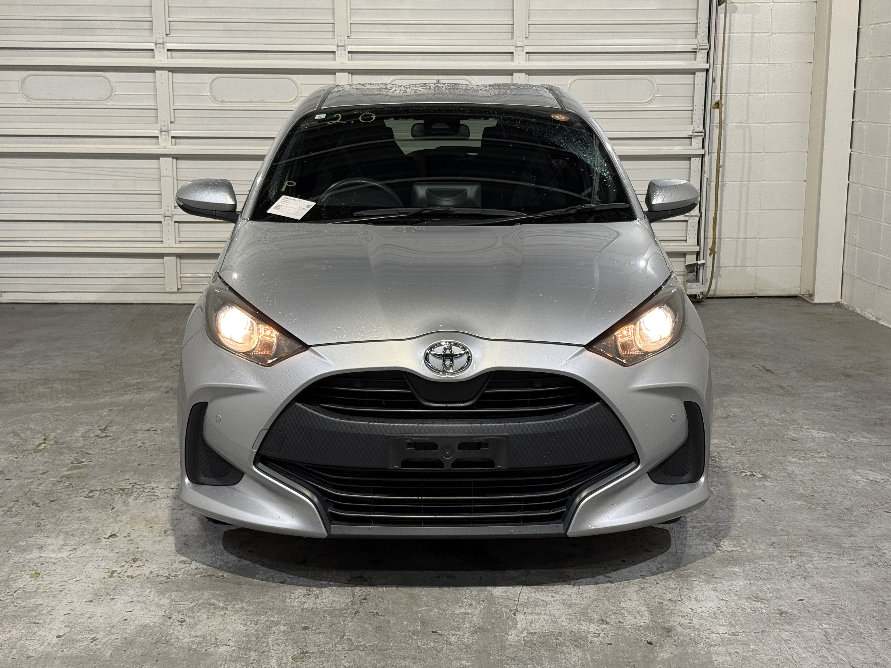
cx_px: 446
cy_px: 334
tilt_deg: -10.4
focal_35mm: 48
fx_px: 1235
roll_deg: -0.3
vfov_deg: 30.3
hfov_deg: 39.7
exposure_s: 1/60
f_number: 1.78
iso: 100
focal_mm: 6.76
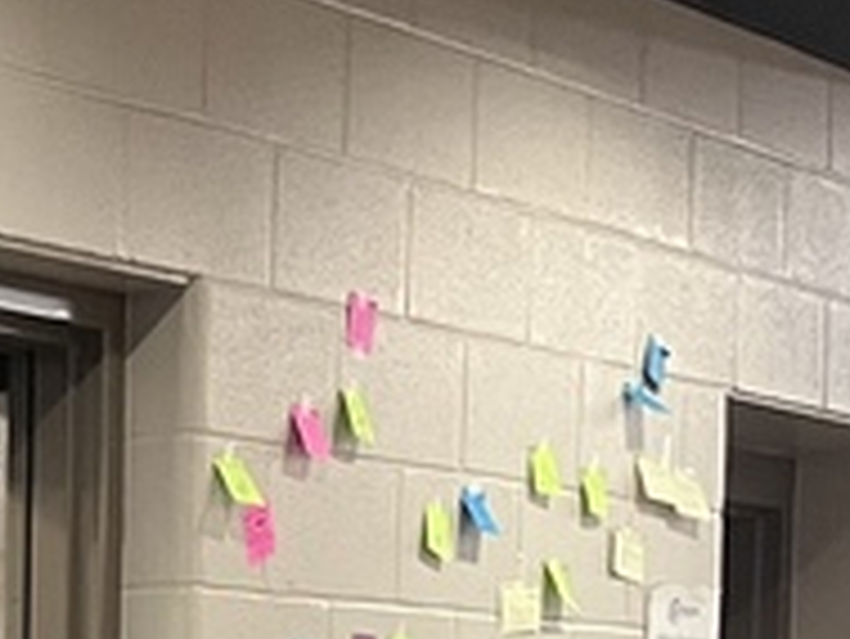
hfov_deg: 11.6
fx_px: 3464
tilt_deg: -3.6
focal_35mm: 141
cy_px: 1125
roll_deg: +0.6
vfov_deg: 10.0
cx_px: -1165
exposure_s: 1/60
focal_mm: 5.1
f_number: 1.6
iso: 200
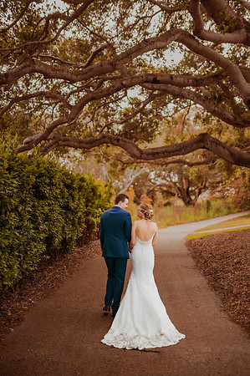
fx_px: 365
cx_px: 125
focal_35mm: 35
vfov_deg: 54.5
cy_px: 188
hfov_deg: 37.8
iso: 320
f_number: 1.4
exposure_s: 1/2000
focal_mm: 35
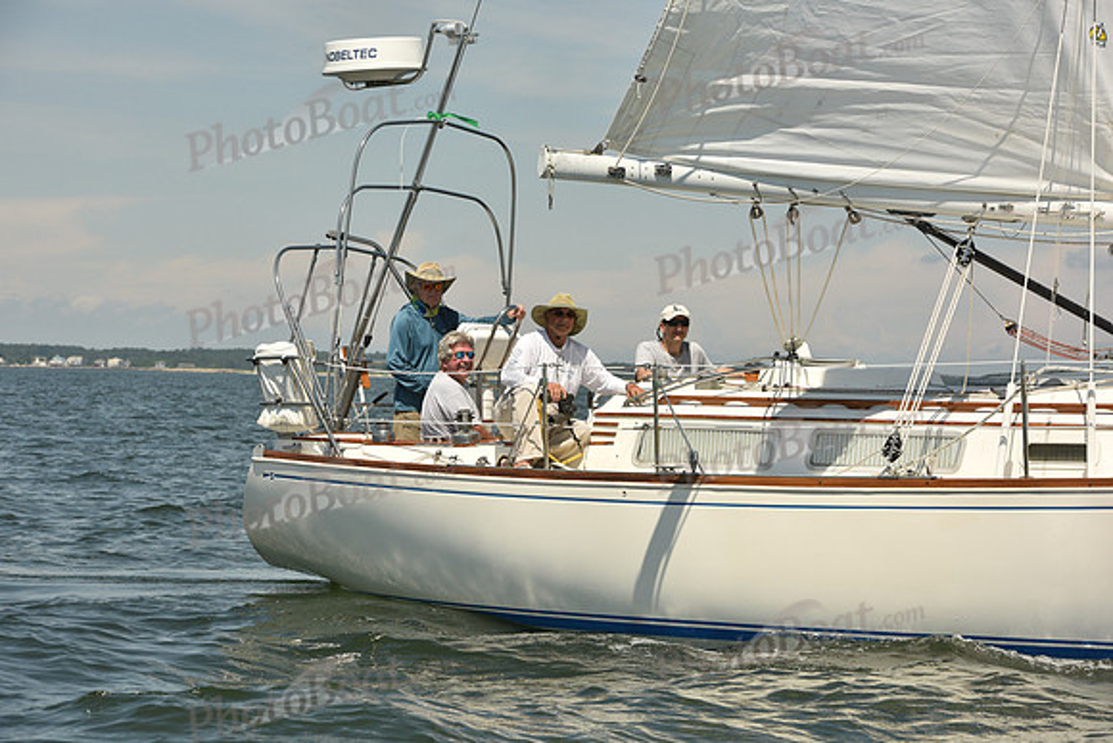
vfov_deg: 12.2
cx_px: 556
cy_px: 372
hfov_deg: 18.3
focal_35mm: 112
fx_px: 3463
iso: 320
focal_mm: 112
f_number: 9
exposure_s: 1/1600
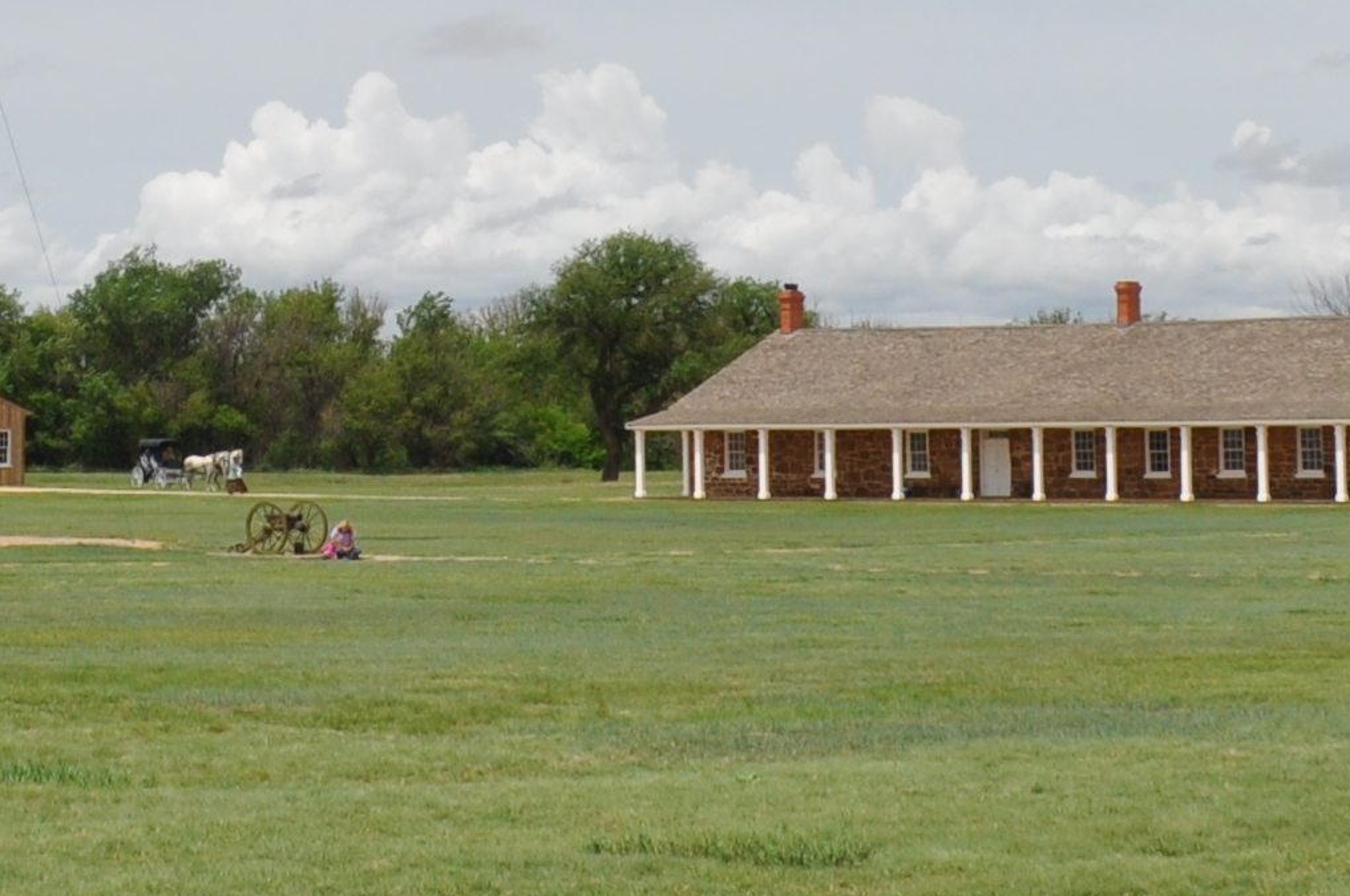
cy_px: -300
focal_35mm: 114
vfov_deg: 11.6
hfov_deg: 17.7
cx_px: 169
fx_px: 4270
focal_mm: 18
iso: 200
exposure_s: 1/500
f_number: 11
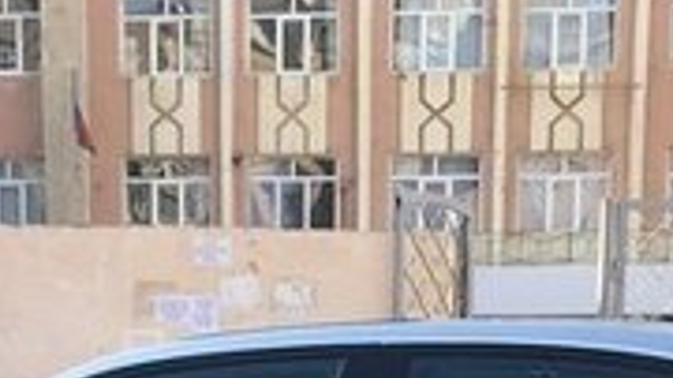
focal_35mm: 116
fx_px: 2069
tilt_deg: -11.1
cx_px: 299
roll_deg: -0.2
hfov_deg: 18.5
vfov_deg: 9.5
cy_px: 829
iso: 25
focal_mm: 4.15
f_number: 2.2
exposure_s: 1/460
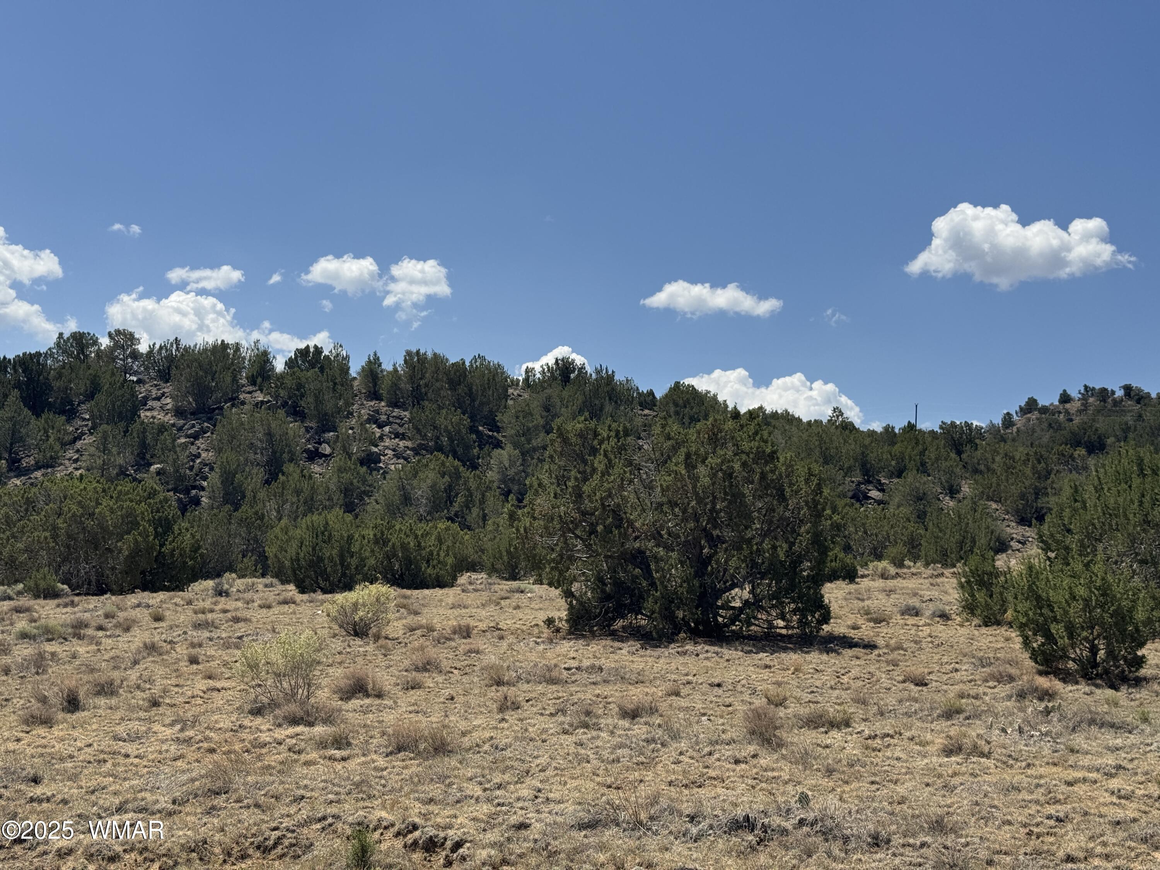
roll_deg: -3.8
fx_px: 1609
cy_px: 435
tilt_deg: +6.9
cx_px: 580
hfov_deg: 39.7
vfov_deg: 30.3
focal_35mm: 48
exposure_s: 1/7092
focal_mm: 6.76
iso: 64
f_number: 1.78
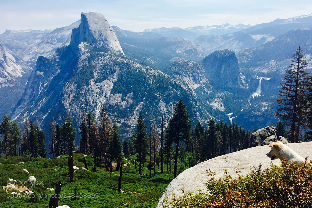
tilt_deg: -9.7
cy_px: 91
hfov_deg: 60.3
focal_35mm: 31
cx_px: 154
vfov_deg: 42.2
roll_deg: +1.2
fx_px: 269
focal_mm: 4.15
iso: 32
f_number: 2.2
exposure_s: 1/3300
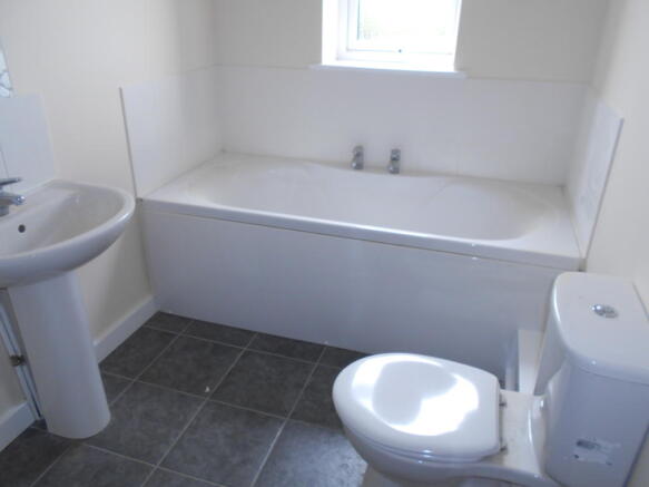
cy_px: 244
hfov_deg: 67.3
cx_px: 324
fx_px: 487
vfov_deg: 53.0
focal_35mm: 26
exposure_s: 1/30
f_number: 3.2
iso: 160
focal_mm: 4.6
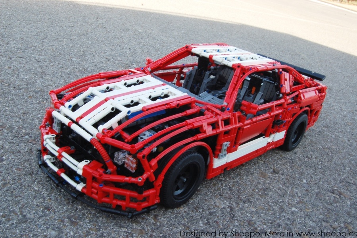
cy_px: 119
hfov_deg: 55.1
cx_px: 178
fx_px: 342
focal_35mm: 34
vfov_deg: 38.3
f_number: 25
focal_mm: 23
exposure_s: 1/10
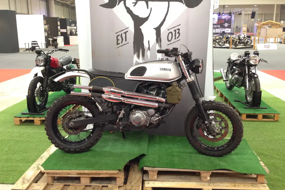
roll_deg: +0.6
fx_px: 277
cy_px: 87
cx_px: 142
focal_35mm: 35
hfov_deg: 54.4
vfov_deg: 37.8
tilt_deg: -14.0
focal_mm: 4.12
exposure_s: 1/20
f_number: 2.4
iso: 125
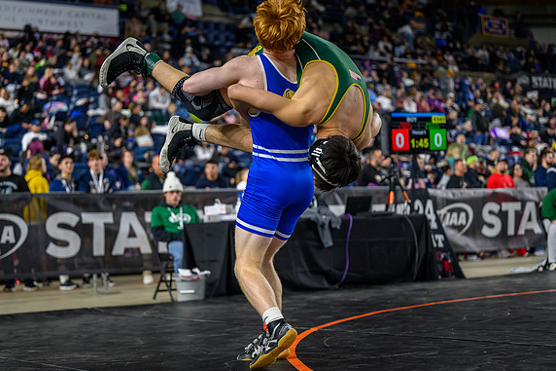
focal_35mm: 71
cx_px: 278
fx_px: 1096
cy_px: 185
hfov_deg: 28.5
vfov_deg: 19.2
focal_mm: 70
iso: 2500
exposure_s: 1/800
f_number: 2.8
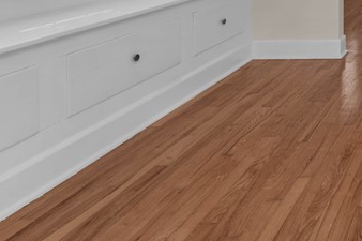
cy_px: -72
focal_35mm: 45
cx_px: 475
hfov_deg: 32.4
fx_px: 452
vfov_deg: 25.6
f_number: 9
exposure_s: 1/60
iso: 100
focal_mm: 14
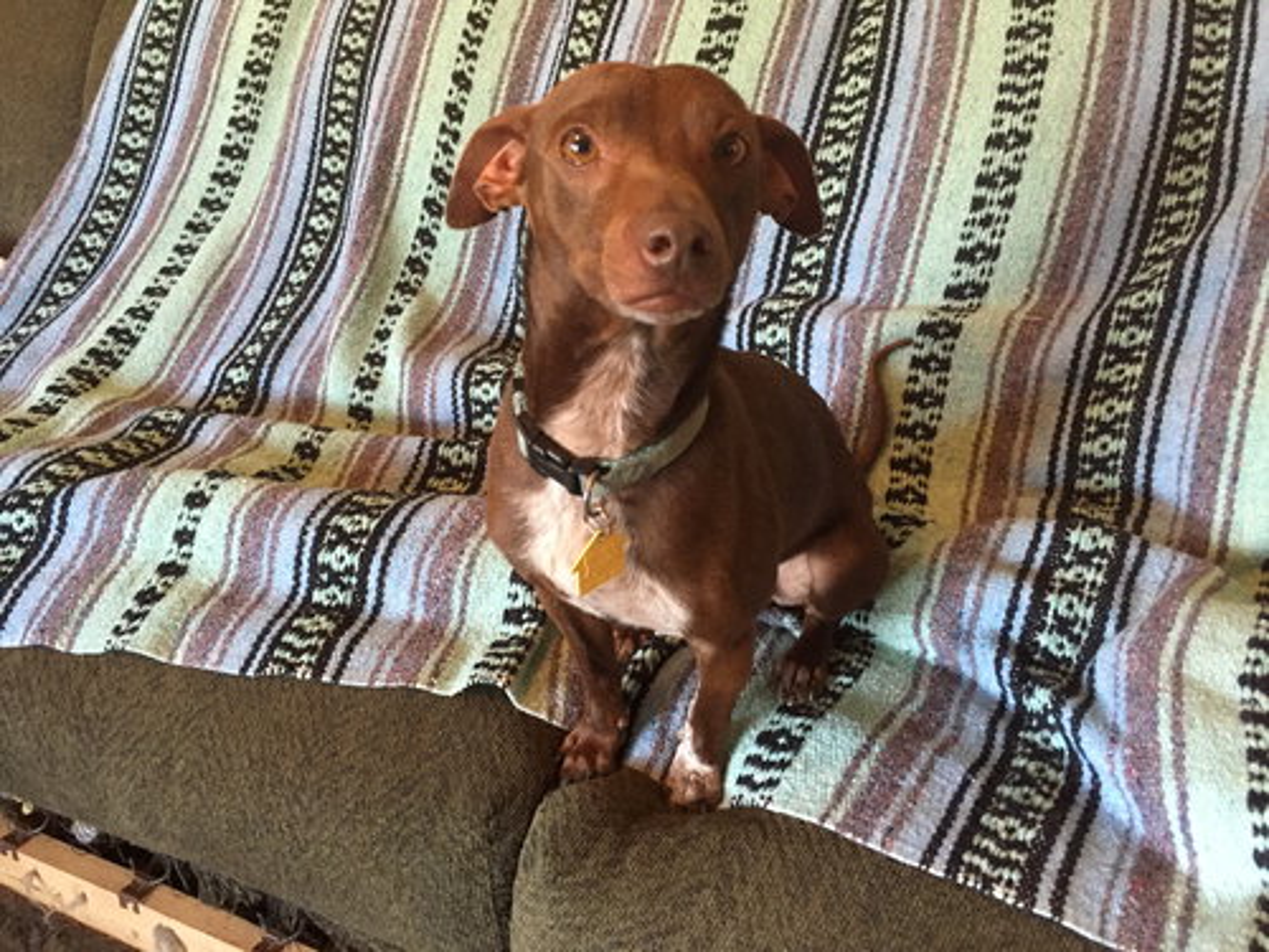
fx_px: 1063
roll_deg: +1.8
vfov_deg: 48.2
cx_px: 634
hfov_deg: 61.7
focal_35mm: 29
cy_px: 476
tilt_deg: -32.9
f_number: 2.2
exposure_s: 1/30
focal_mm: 4.15
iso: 250
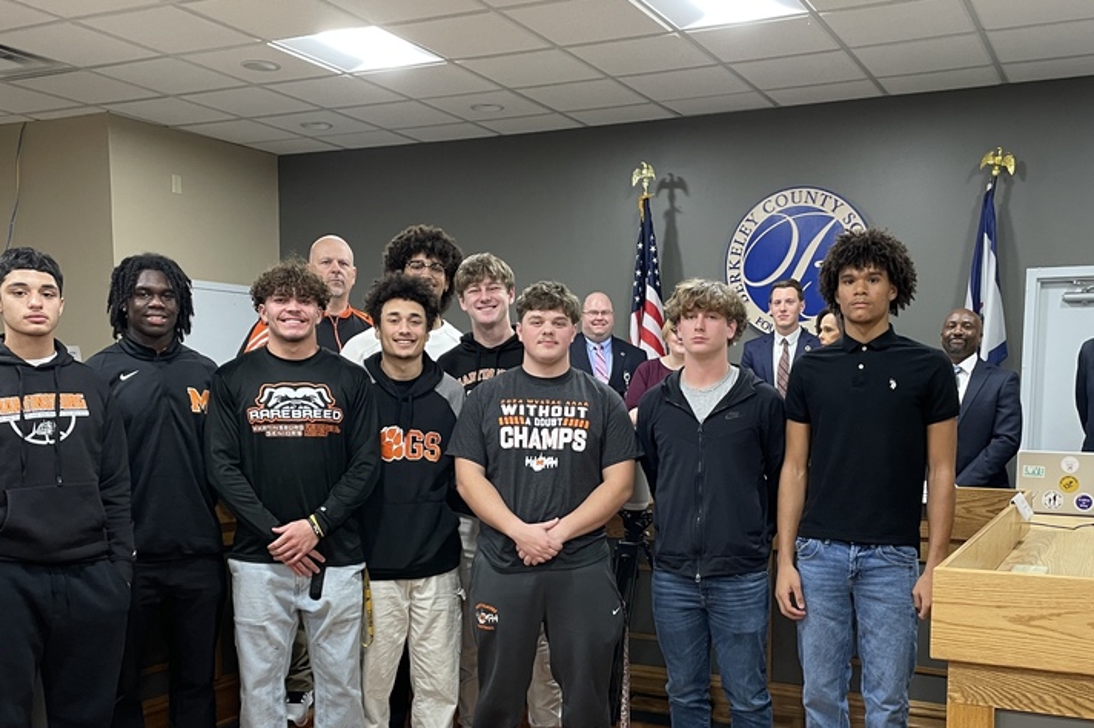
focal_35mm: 38
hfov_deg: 50.7
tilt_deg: -6.2
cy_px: 490
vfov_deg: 34.7
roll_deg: +0.9
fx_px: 1154
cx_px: 564
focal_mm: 4.2
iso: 200
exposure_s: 1/60
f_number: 1.6
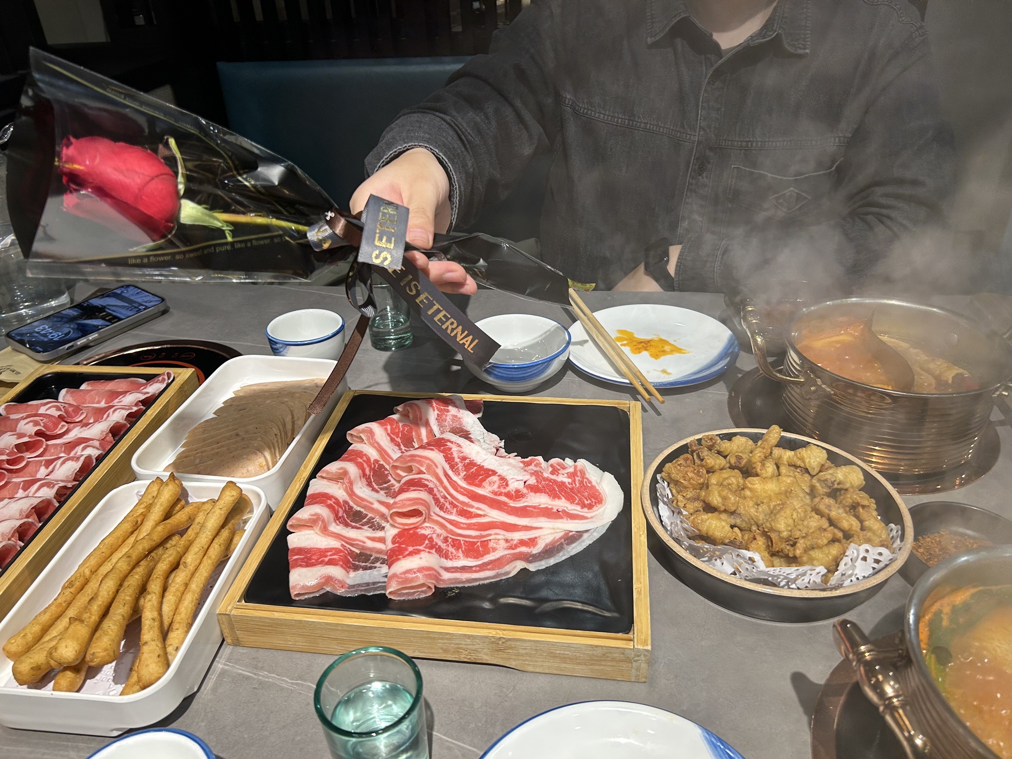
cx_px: 506
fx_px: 760
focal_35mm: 26
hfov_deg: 67.3
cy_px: 380
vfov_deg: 53.1
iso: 80
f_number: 1.5
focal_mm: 5.7
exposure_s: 1/100
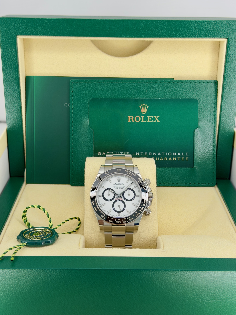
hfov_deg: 30.3
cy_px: 158
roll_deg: -0.9
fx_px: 436
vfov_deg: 39.7
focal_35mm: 48
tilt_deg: -25.0
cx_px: 118
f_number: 1.78
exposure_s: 1/117
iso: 64
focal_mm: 6.76
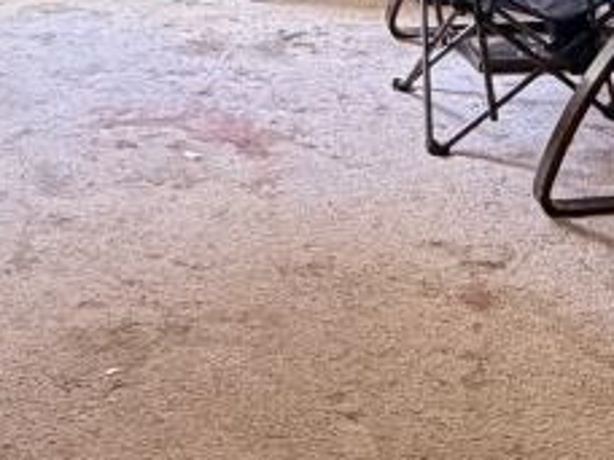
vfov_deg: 14.8
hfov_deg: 21.2
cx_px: 180
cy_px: -246
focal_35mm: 92
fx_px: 1632
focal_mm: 2.22
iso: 320
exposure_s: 1/108
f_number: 2.2
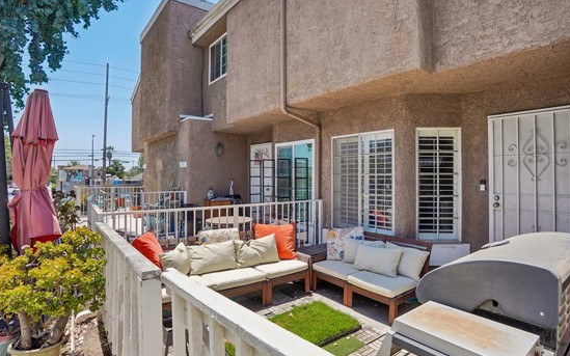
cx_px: 308
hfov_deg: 87.8
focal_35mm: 19
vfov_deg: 62.2
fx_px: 295
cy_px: 171
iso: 400
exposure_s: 1/400
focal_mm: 16
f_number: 8
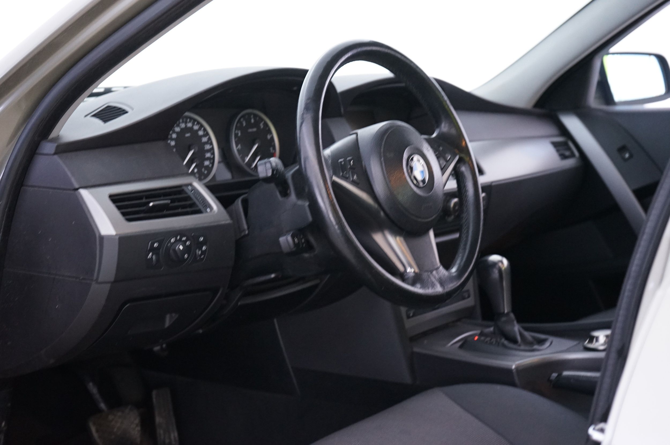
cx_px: 335
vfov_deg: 22.6
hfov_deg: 33.4
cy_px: 222
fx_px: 1116
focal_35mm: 60
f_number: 6.3
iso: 3200
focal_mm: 60
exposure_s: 1/10
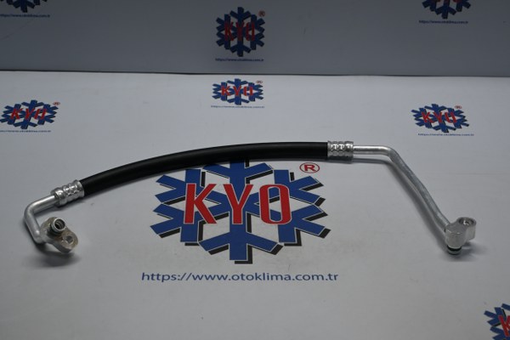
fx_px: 871
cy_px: 170
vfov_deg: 22.1
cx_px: 255
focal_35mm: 62
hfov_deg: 32.6
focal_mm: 41
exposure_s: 1/60
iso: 320
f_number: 5.6
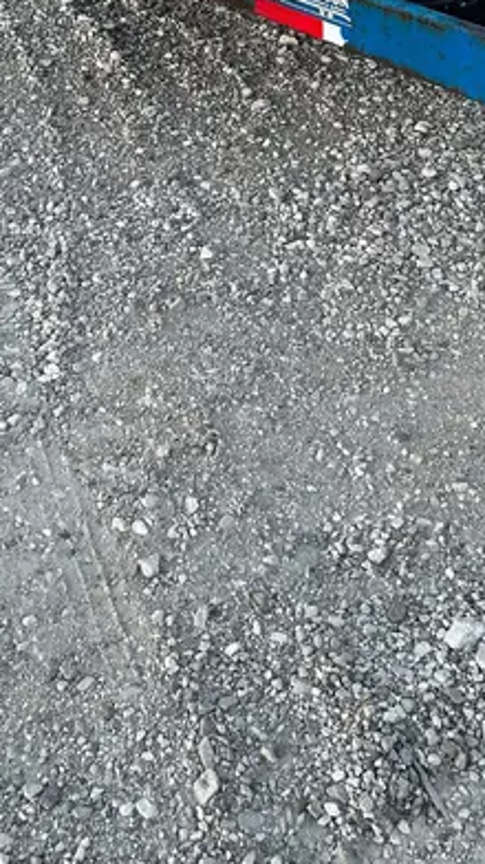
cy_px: 109
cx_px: 258
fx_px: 1214
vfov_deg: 37.0
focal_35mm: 53
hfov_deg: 22.6
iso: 125
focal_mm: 5.7
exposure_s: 1/121
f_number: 1.5
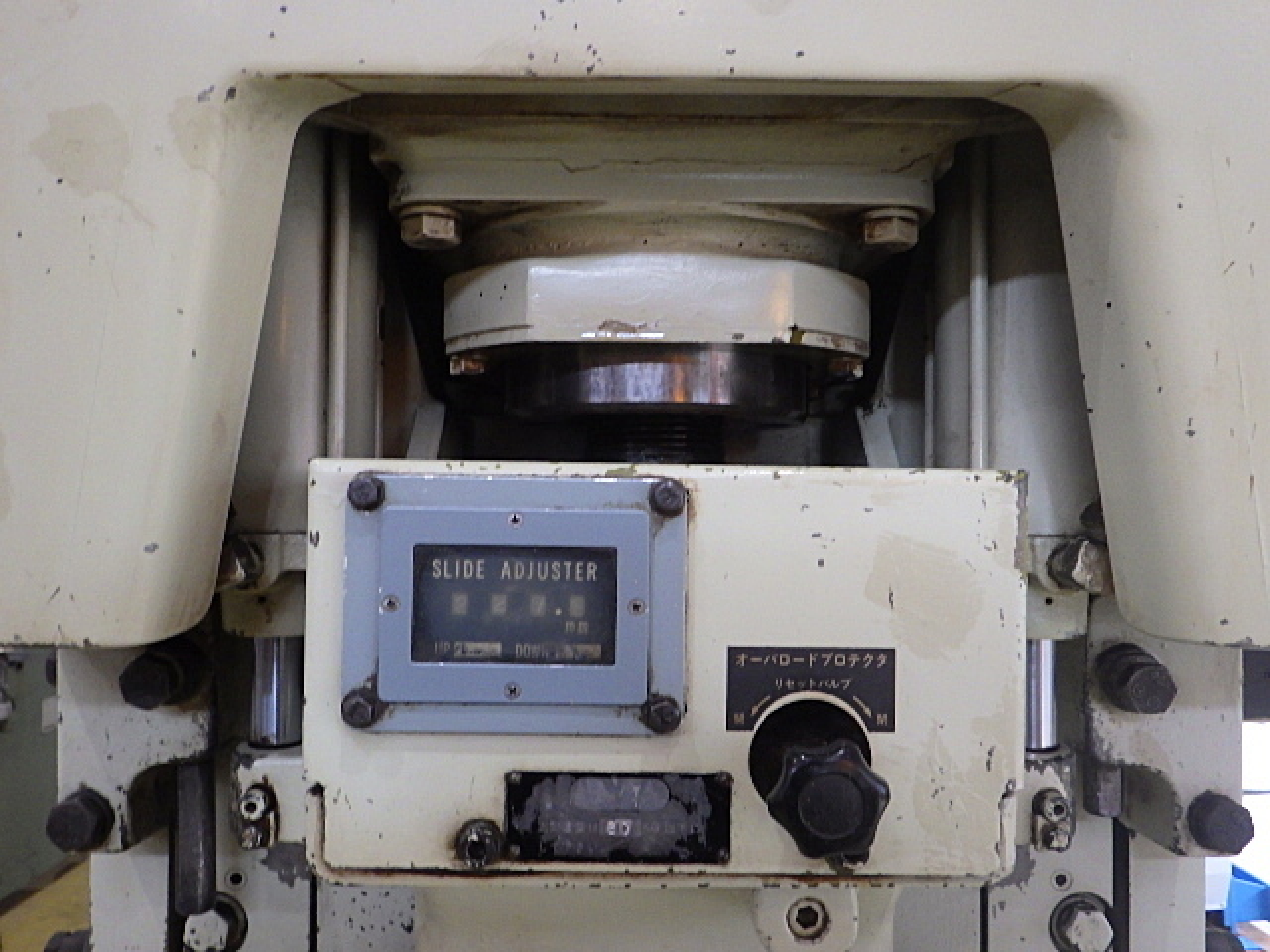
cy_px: 476
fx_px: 1027
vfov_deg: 49.7
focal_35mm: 28
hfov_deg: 63.4
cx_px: 635
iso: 640
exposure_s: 1/45
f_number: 3.5
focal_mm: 5
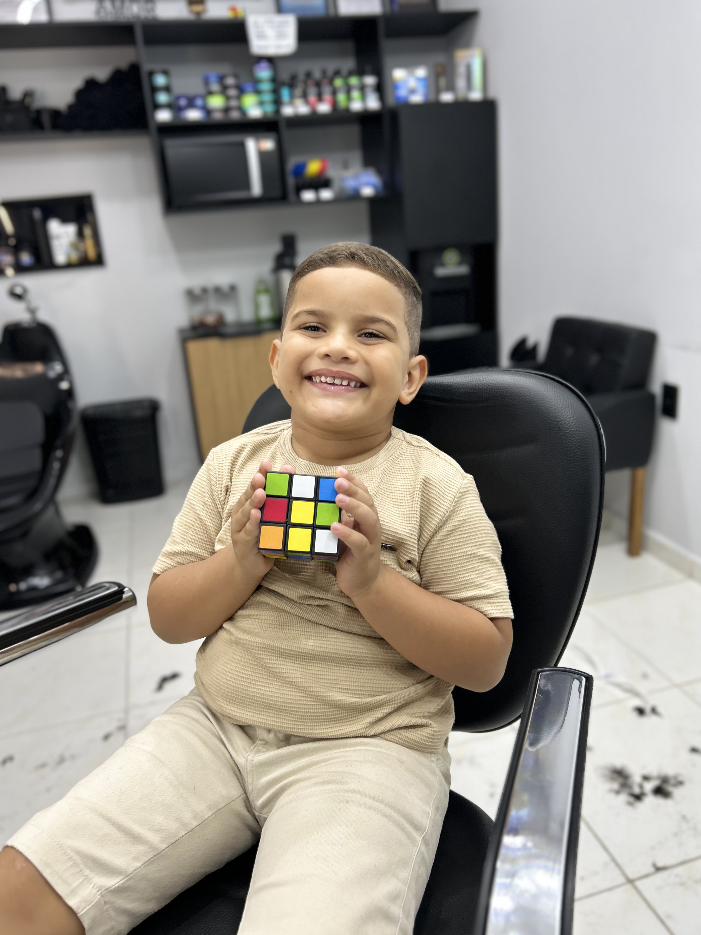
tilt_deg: -17.4
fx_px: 729
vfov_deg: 65.3
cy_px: 453
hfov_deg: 51.4
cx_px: 350
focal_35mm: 27
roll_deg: +5.0
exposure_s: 1/60
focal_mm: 5.7
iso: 80
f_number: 1.5
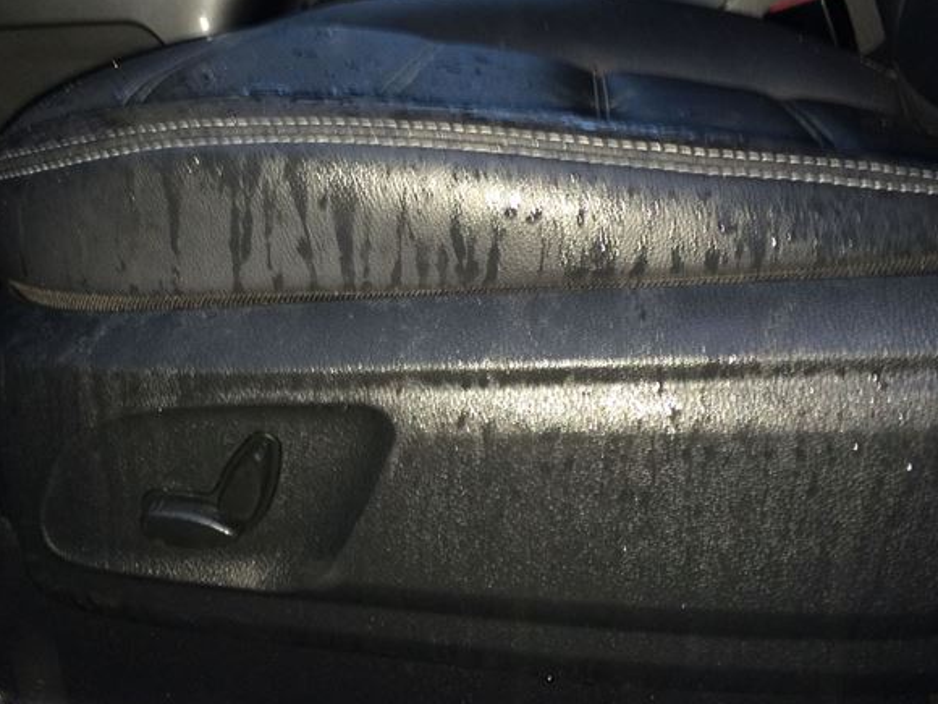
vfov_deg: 35.9
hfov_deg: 46.4
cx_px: 356
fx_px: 1084
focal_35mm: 40
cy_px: 322
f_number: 2.2
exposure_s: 1/16
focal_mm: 4.15
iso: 100
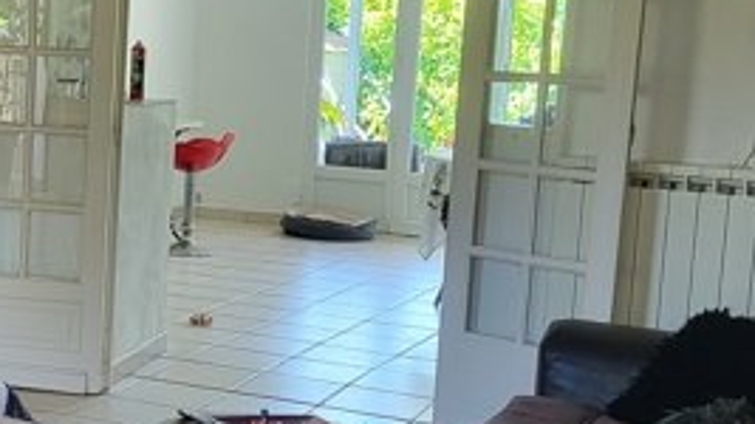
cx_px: -59
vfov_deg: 14.2
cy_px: 226
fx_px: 1701
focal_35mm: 85
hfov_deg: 23.6
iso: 200
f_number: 1.8
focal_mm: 5.4
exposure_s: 1/100
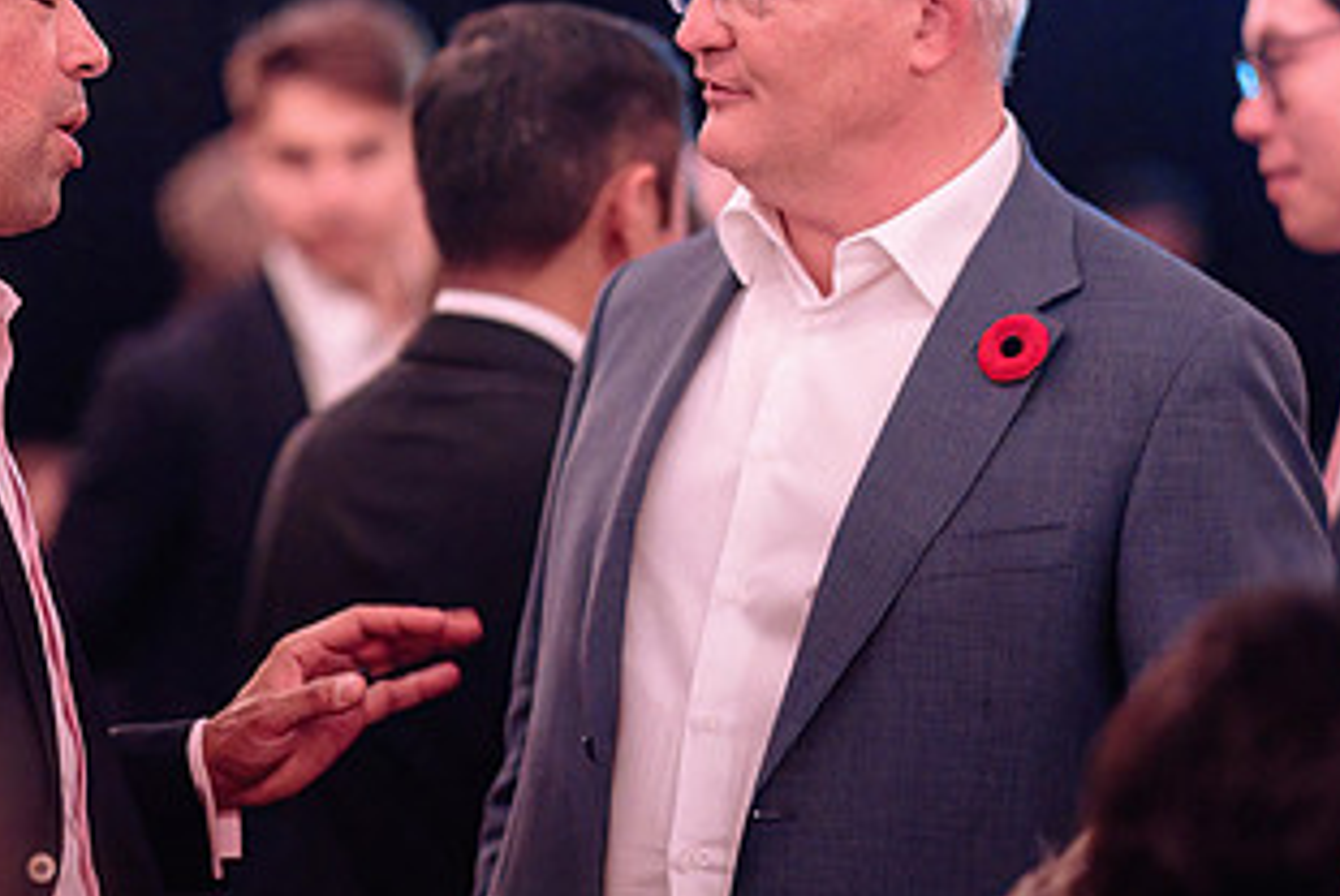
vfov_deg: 6.1
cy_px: 347
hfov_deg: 9.2
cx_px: 663
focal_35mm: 224
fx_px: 8345
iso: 2500
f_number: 1.4
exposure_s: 1/160
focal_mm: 105
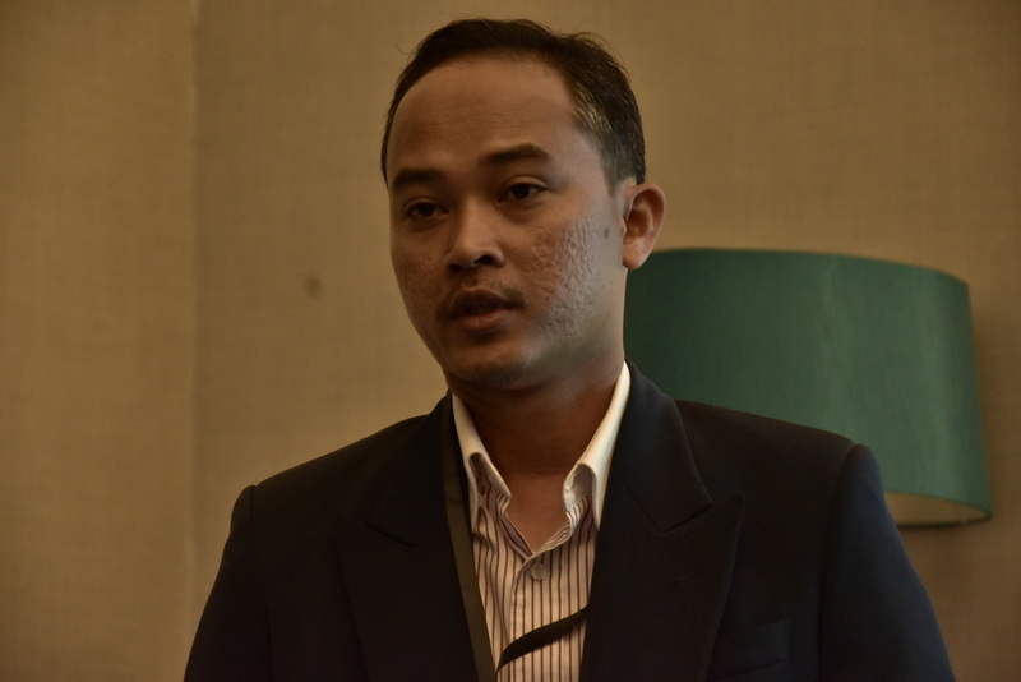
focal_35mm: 158
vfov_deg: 8.7
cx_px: 510
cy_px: 341
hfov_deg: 13.0
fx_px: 4468
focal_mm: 105
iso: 1600
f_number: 5.6
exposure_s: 1/40
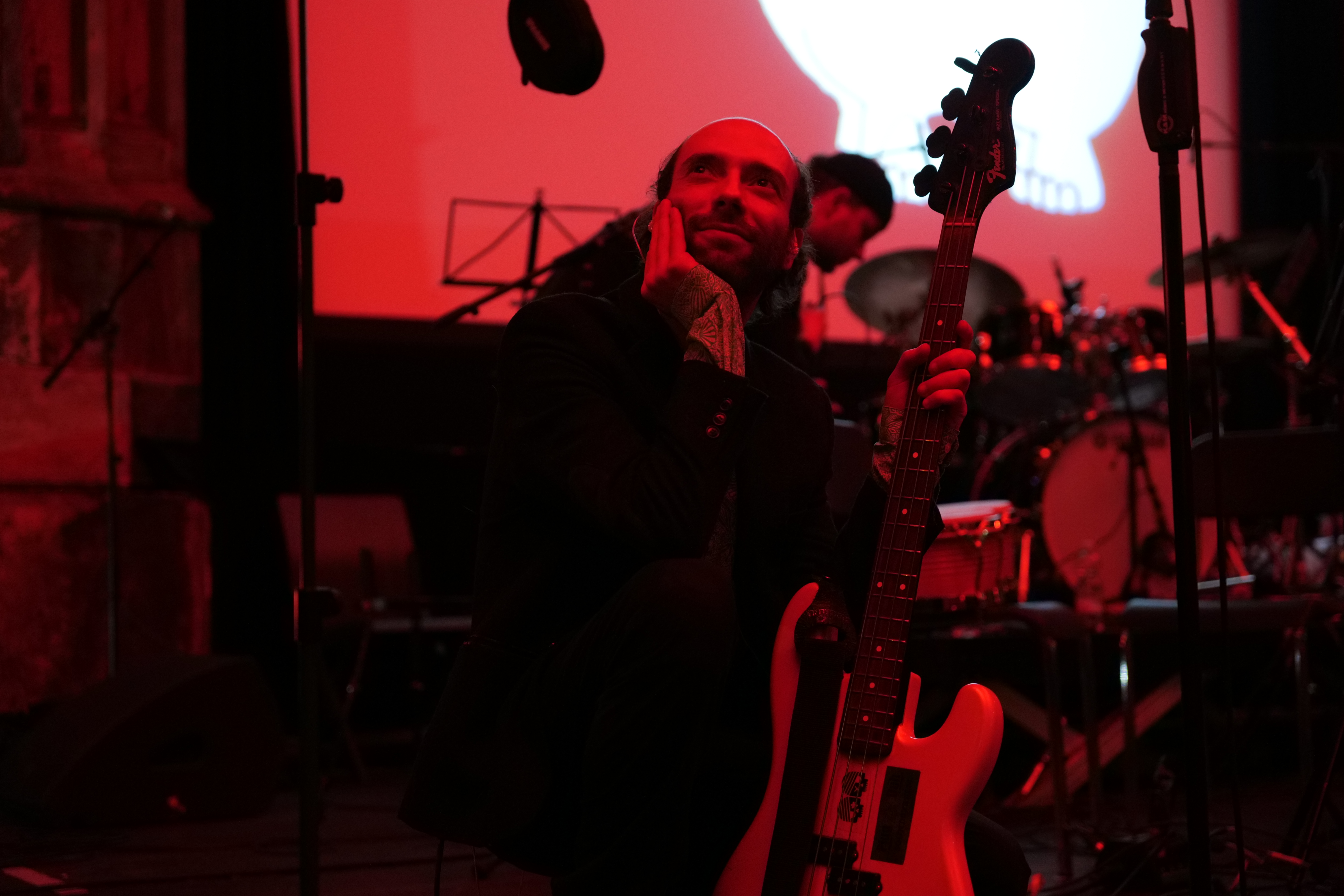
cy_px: 448
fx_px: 2053
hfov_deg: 36.2
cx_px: 672
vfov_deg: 24.6
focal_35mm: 55
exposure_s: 1/60
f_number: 2.8
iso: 5000
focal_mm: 55
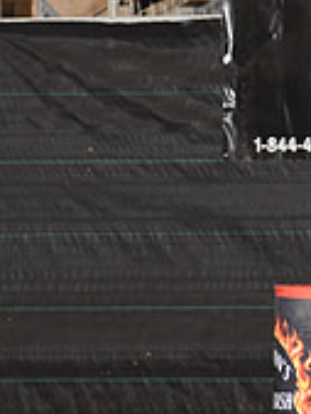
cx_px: 646
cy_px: 268
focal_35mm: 757
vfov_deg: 2.6
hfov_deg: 2.0
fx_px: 9057
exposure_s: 1/250
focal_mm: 230
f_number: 5.6
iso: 1000
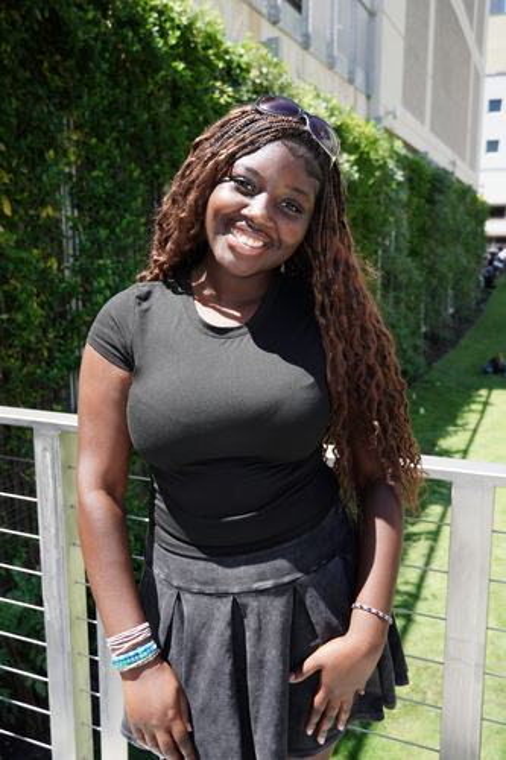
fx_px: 696
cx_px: 253
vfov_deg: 57.2
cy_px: 380
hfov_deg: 39.9
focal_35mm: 33
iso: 100
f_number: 4
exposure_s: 1/100
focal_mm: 22
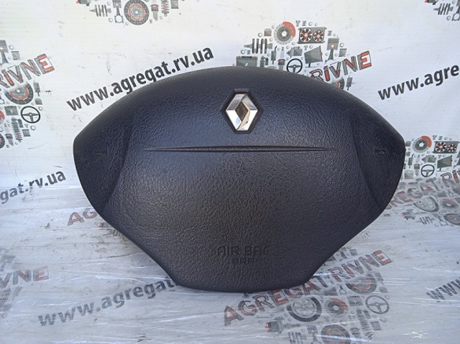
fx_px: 372
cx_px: 230
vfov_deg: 49.7
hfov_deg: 63.5
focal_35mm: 28
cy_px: 172
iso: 112
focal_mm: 3.43
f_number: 2.2
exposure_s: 1/100
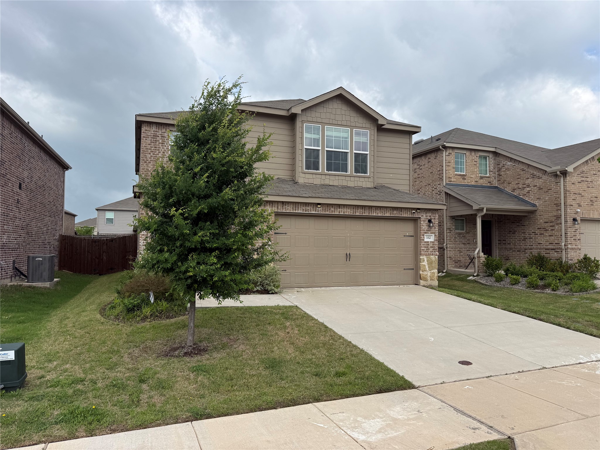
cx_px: 300
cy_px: 225
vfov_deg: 56.8
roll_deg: -0.3
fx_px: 416
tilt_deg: +3.7
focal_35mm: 24
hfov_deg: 71.6
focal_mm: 6.76
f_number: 1.78
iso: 80
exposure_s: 1/3425
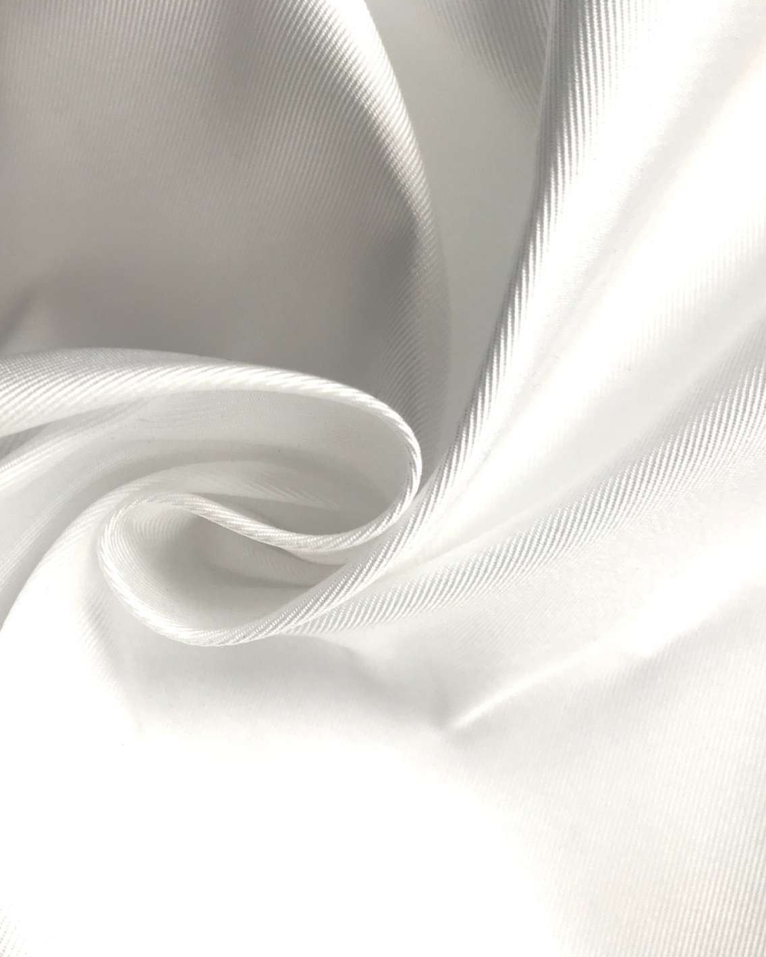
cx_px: 297
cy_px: 481
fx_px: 1048
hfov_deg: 39.9
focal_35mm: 37
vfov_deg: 49.1
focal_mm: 3.99
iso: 25
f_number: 1.8
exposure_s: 1/120
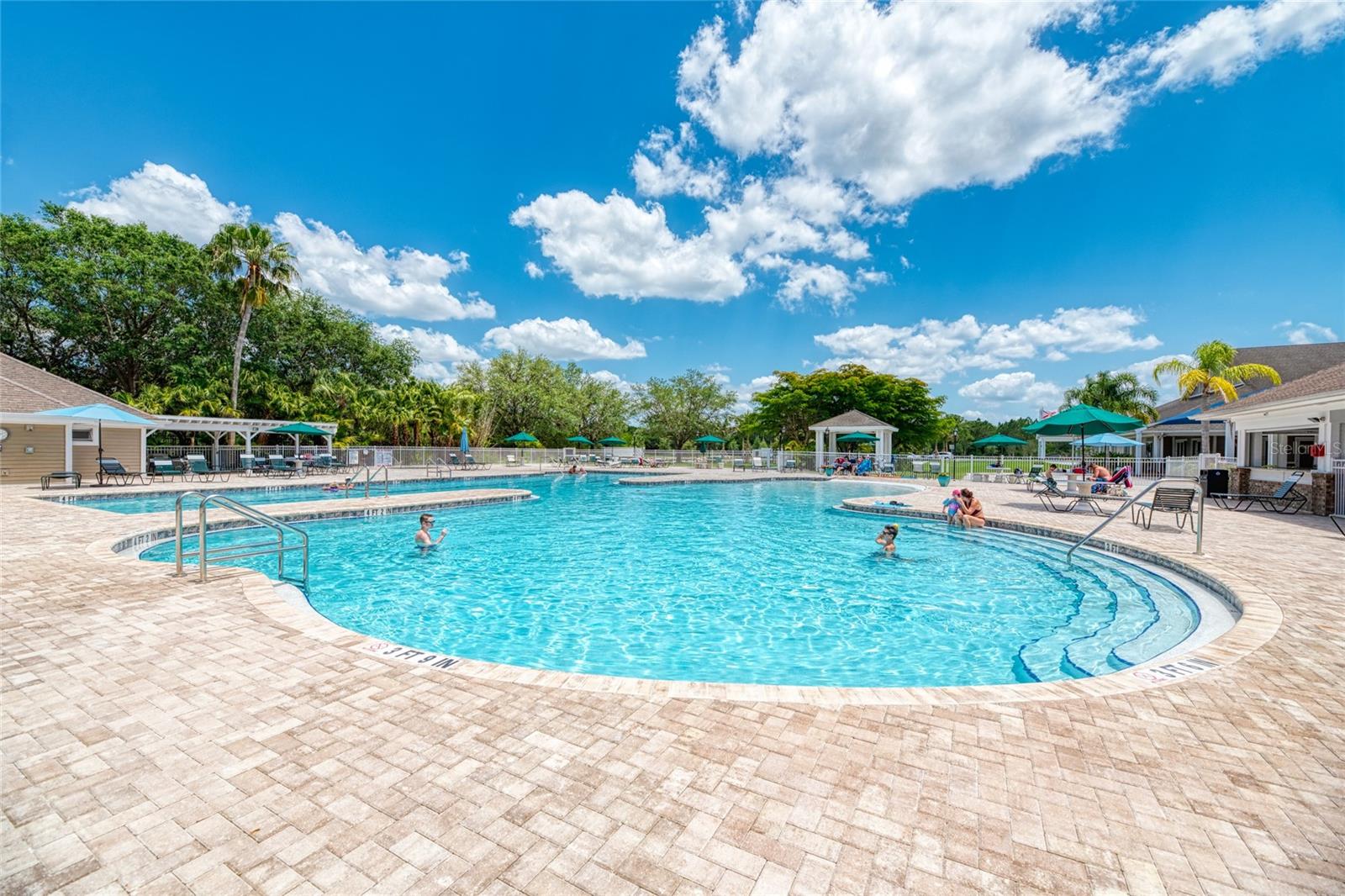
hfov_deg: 104.3
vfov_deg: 81.2
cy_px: 448
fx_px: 523
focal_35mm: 14
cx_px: 672
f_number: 7.1
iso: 200
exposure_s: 1/200
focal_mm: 14
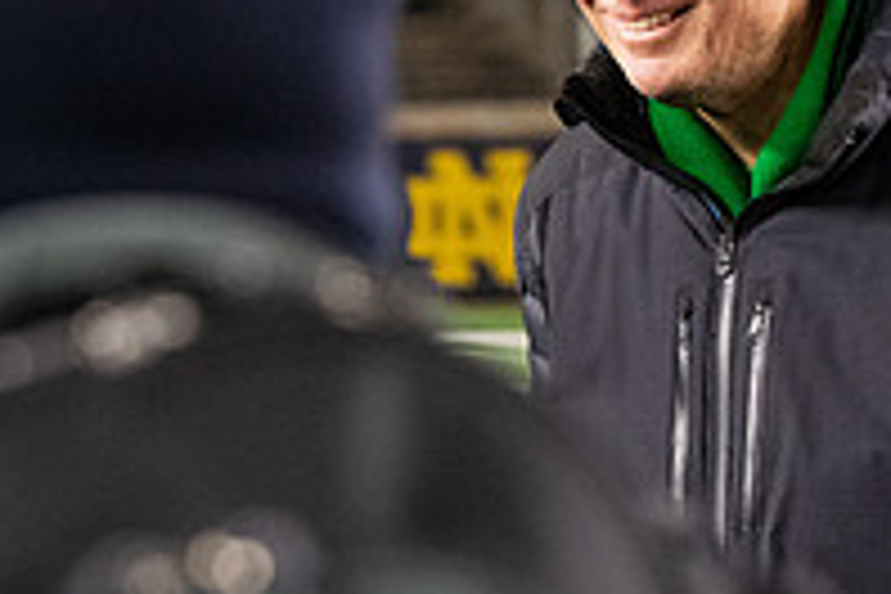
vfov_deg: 6.7
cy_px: 416
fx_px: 5073
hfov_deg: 9.9
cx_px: -144
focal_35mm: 205
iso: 6400
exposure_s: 1/500
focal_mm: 70
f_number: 4
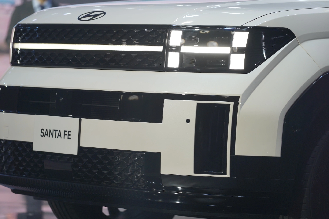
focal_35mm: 192
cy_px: 108
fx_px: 1754
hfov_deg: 10.7
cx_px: 168
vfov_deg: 7.2
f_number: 4
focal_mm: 165
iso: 800
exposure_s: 1/250
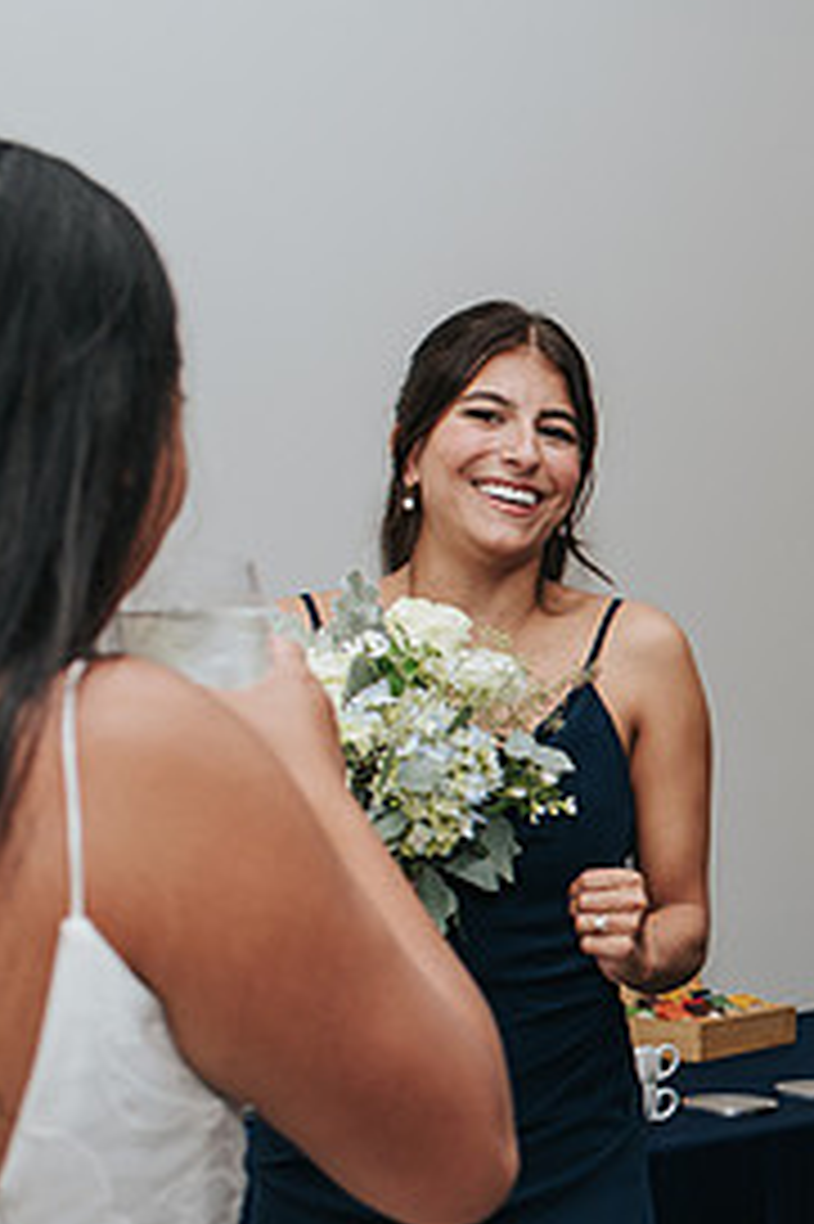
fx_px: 2954
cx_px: 1223
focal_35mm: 87
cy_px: 976
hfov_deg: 14.6
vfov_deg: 23.1
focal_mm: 35
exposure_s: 1/200
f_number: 3.5
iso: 800
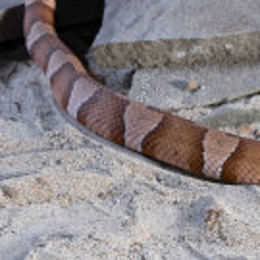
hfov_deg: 5.0
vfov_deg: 5.1
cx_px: 354
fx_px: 2940
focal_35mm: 346
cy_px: 121
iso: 400
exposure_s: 1/3
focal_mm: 90
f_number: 10
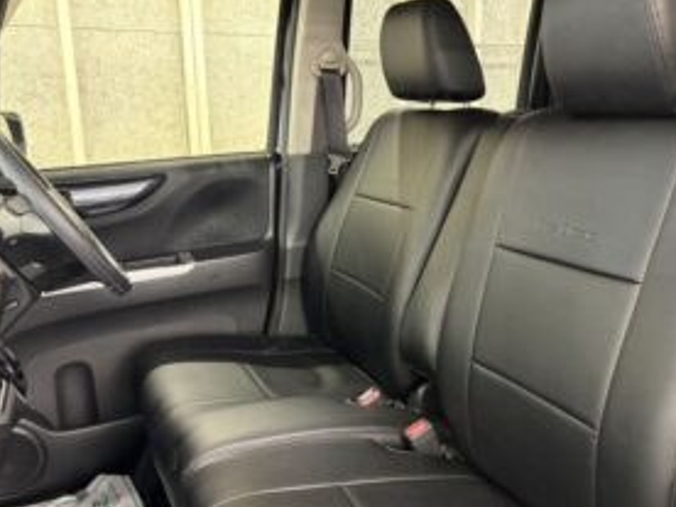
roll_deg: +1.3
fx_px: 644
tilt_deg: -11.6
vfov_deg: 42.9
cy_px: 261
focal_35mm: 33
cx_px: 367
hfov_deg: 55.3
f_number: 1.6
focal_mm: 5.96
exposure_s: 1/33
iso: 500
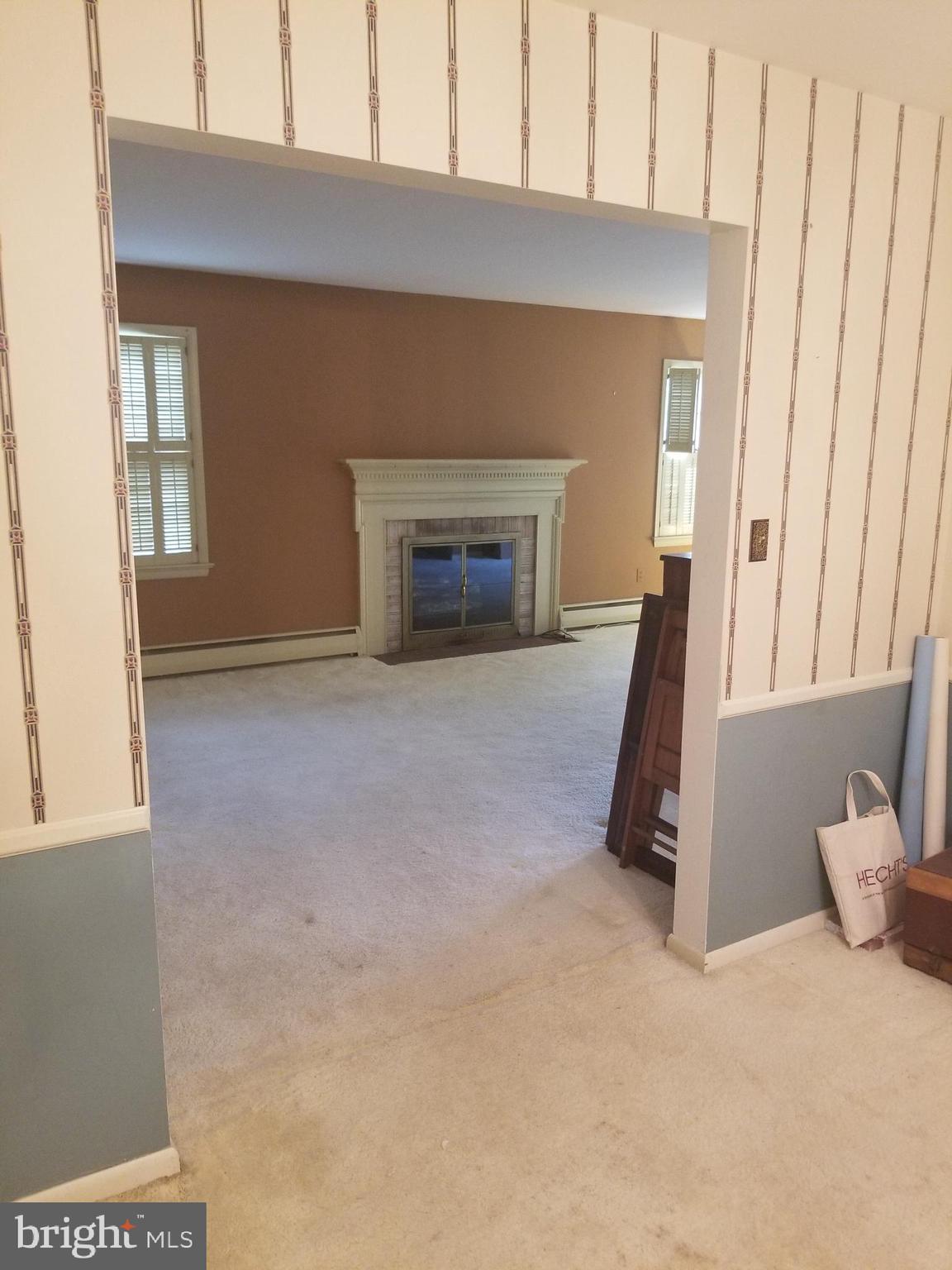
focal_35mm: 26
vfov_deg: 67.3
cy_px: 635
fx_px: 953
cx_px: 476
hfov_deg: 53.1
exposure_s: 1/20
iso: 250
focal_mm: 4.3
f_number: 1.7
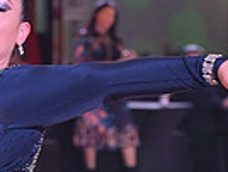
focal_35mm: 394
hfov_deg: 5.0
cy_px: 252
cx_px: -94
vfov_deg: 3.8
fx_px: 2600
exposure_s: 1/320
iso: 3200
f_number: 5
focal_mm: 95
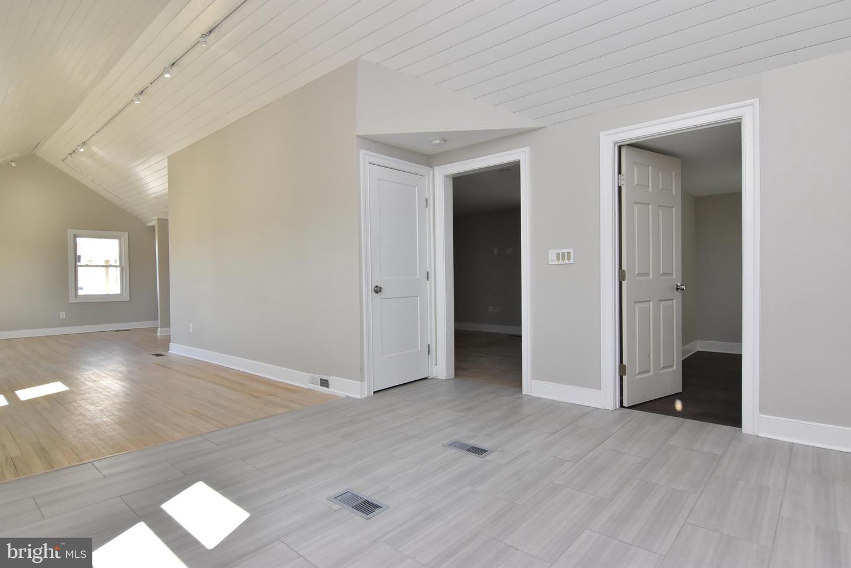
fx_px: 426
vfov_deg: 67.5
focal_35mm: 18
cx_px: 426
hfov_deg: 90.0
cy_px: 284
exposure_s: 1/200
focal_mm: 12
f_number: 9
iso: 800
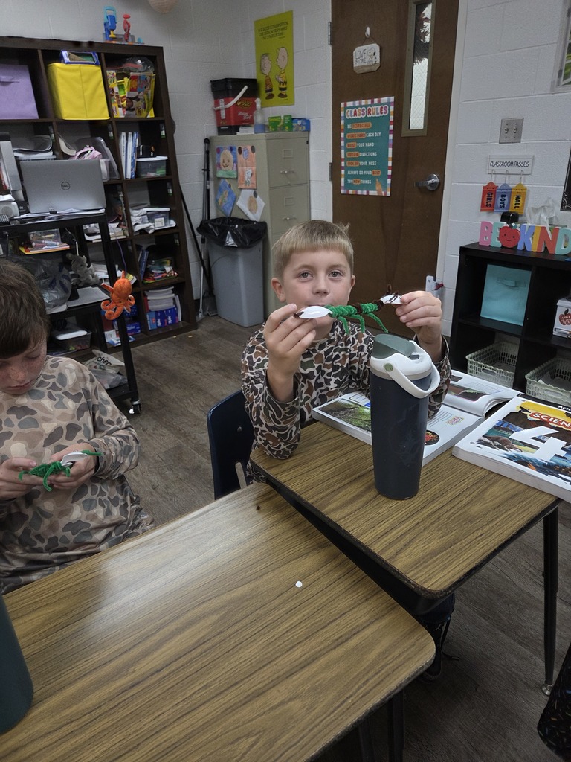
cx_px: 286
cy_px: 381
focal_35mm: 23
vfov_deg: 73.9
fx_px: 506
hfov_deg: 58.9
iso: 200
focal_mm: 5.4
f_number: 1.8
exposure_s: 1/120
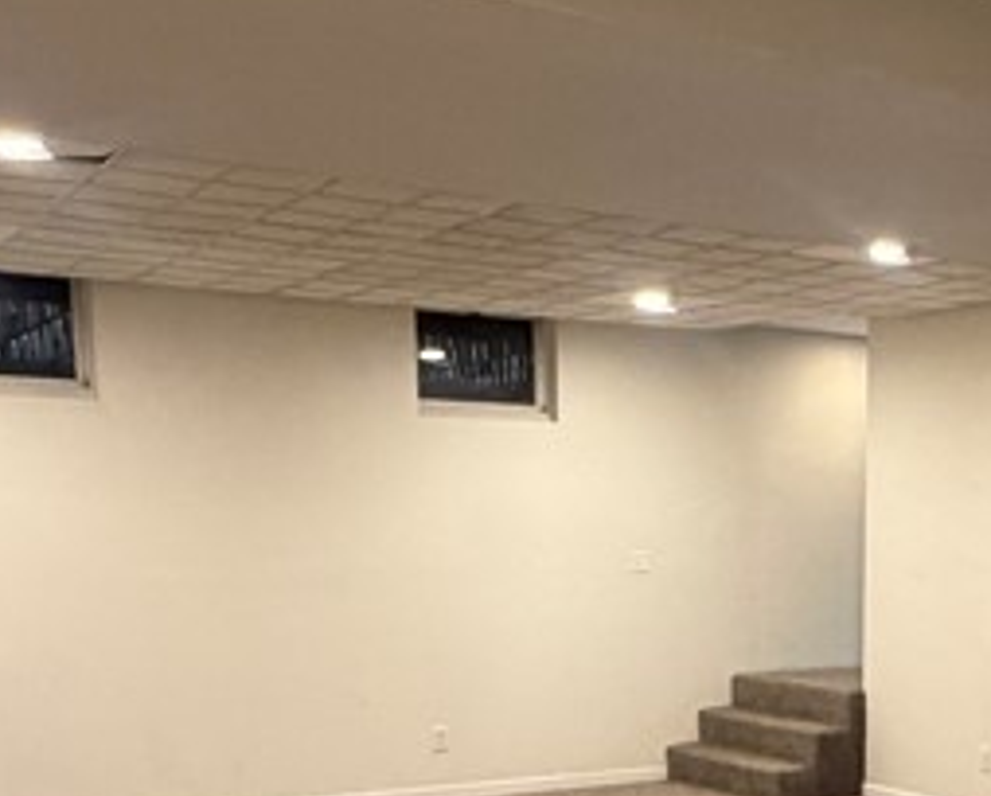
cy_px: 792
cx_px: 823
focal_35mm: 55
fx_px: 1616
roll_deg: +0.1
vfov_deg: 26.3
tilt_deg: -10.1
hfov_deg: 32.9
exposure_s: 1/60
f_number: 2.2
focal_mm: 2.22
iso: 400
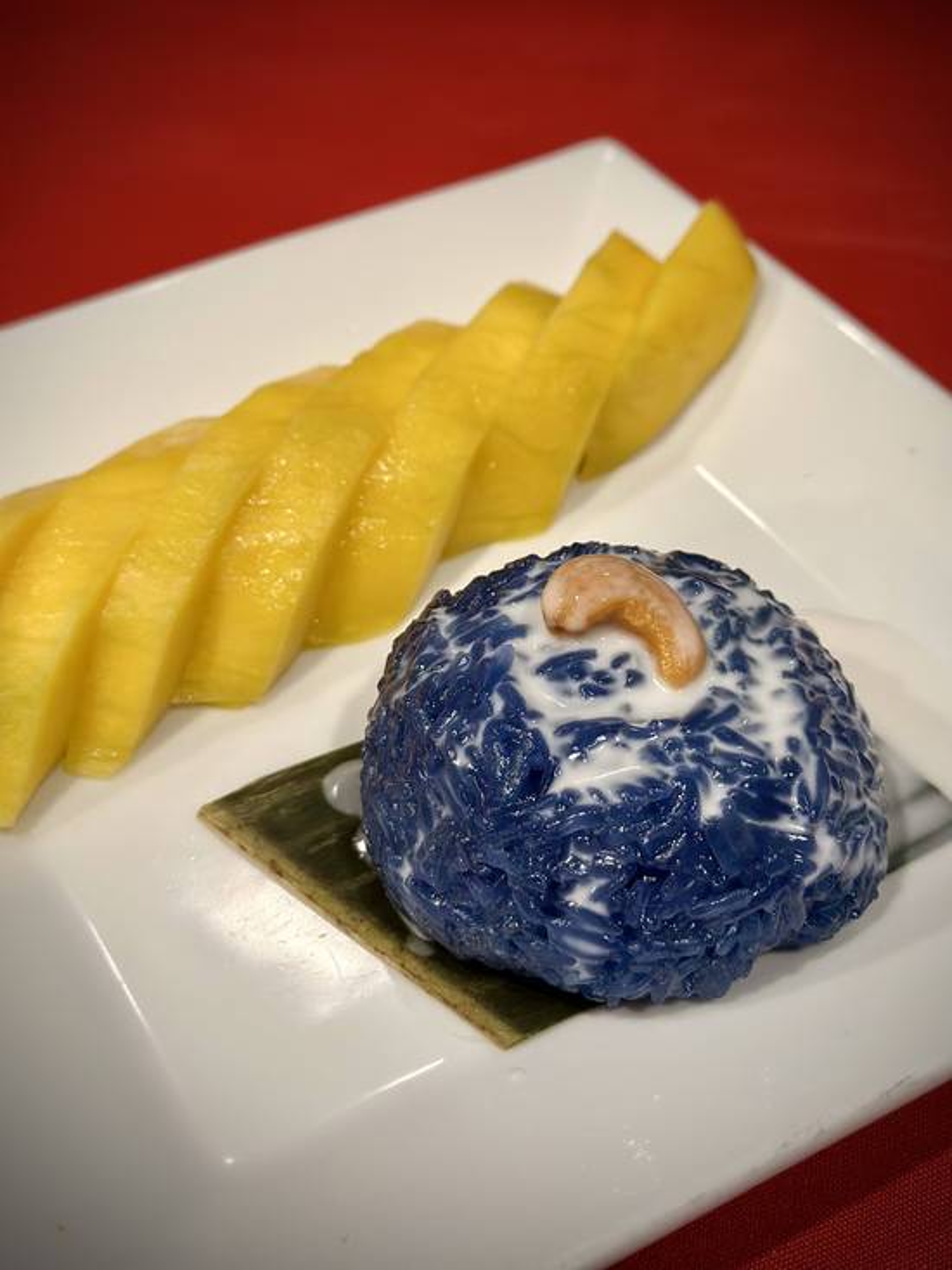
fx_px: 1760
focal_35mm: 48
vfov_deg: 39.7
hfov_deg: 30.3
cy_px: 635
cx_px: 476
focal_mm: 6.86
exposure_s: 1/60
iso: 250
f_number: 1.78
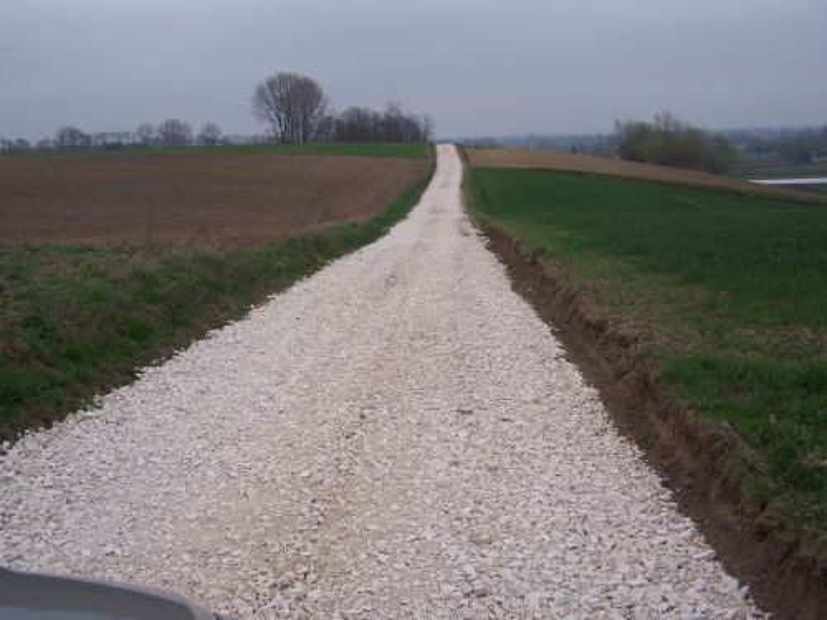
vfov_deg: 37.7
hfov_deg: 49.0
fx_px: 908
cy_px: 310
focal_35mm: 38
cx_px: 414
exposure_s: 1/320
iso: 80
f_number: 2.8
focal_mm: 6.3
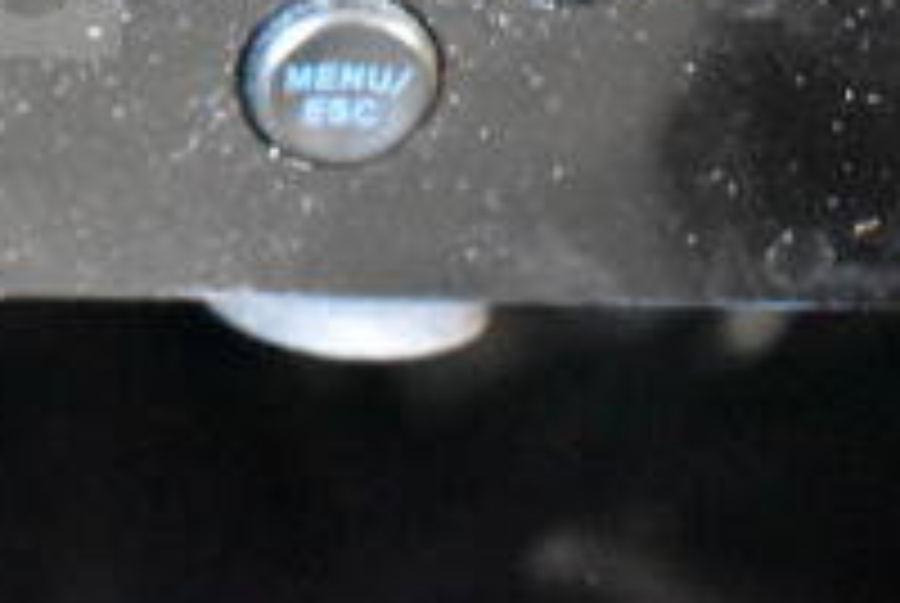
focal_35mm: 137
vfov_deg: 9.8
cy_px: -299
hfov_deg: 14.1
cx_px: -387
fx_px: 3430
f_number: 4.2
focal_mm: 30
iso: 12800
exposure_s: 1/50
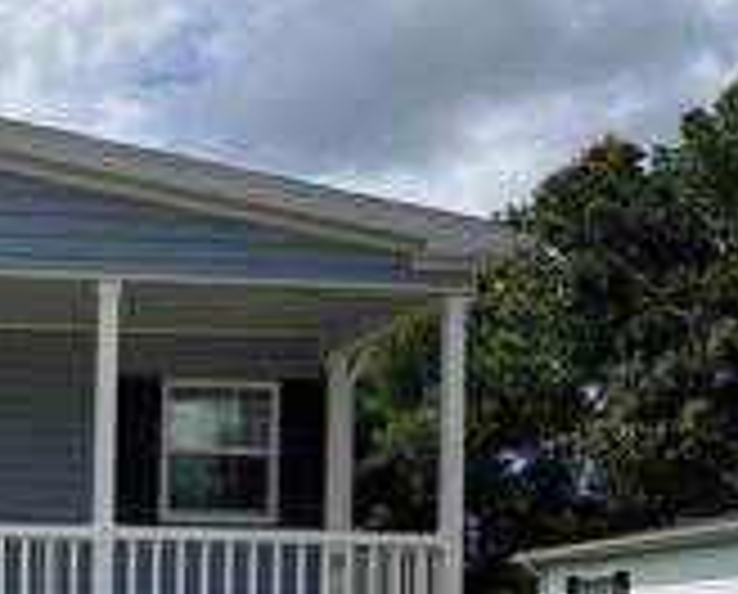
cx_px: -112
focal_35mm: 79
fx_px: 1730
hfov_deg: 22.5
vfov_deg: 18.6
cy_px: 675
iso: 50
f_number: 1.5
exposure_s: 1/5319
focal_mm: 5.7
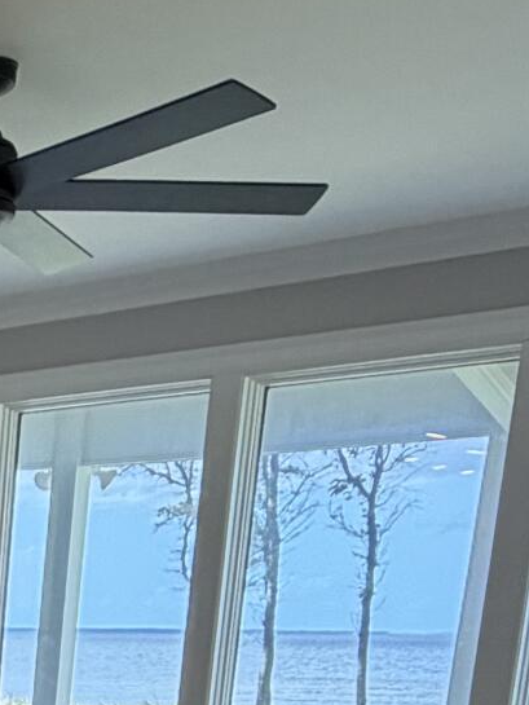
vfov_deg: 22.0
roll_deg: -0.2
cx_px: -489
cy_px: 986
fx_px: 1568
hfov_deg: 15.7
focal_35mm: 77
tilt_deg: -14.0
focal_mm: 2.22
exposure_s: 1/120
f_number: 2.2
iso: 125
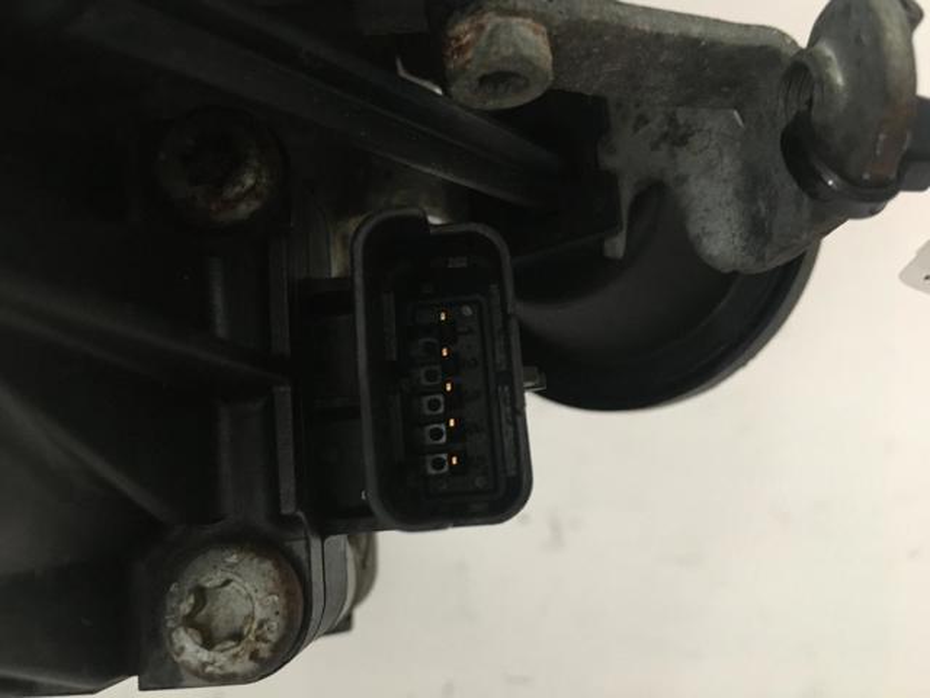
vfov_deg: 48.2
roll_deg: -1.7
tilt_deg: -39.2
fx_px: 779
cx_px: 465
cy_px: 349
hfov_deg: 61.7
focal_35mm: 29
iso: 200
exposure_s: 1/17
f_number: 2.2
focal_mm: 4.15
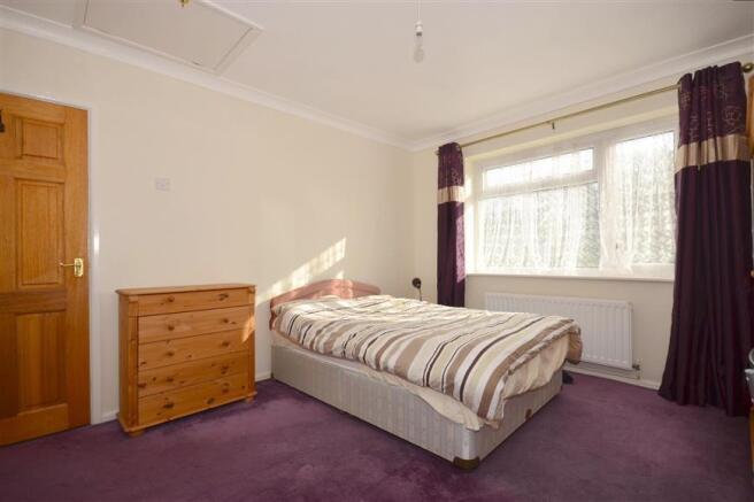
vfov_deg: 72.0
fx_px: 345
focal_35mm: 16
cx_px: 377
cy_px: 251
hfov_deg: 95.0
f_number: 7.1
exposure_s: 1/200
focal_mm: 11
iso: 200
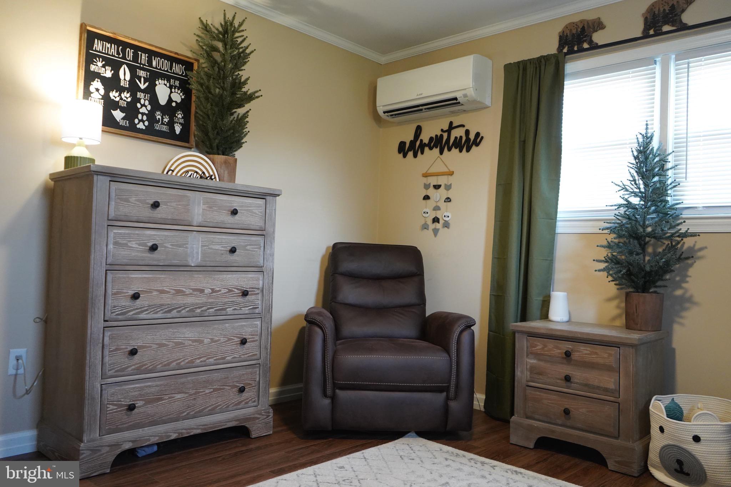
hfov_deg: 65.5
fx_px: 568
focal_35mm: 28
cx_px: 366
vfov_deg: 46.4
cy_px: 244
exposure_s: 1/160
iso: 5000
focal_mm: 28
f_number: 3.5
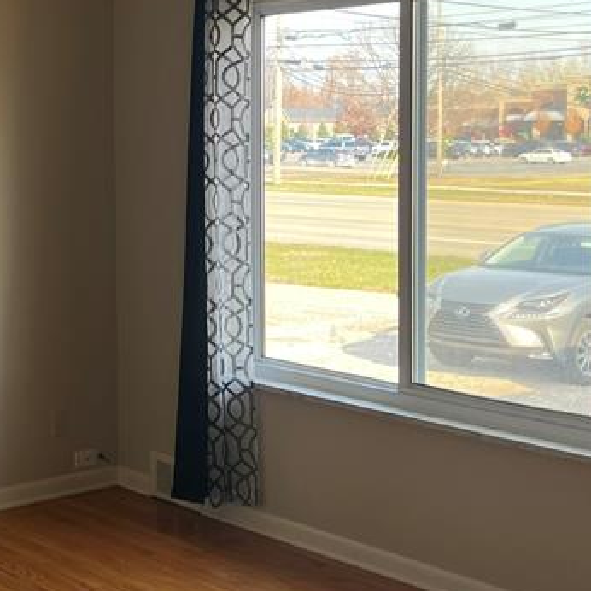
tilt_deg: -1.1
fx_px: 1313
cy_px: 150
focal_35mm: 68
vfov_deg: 25.1
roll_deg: +0.0
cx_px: 89
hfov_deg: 24.8
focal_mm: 5.7
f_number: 1.5
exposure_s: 1/205
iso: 40
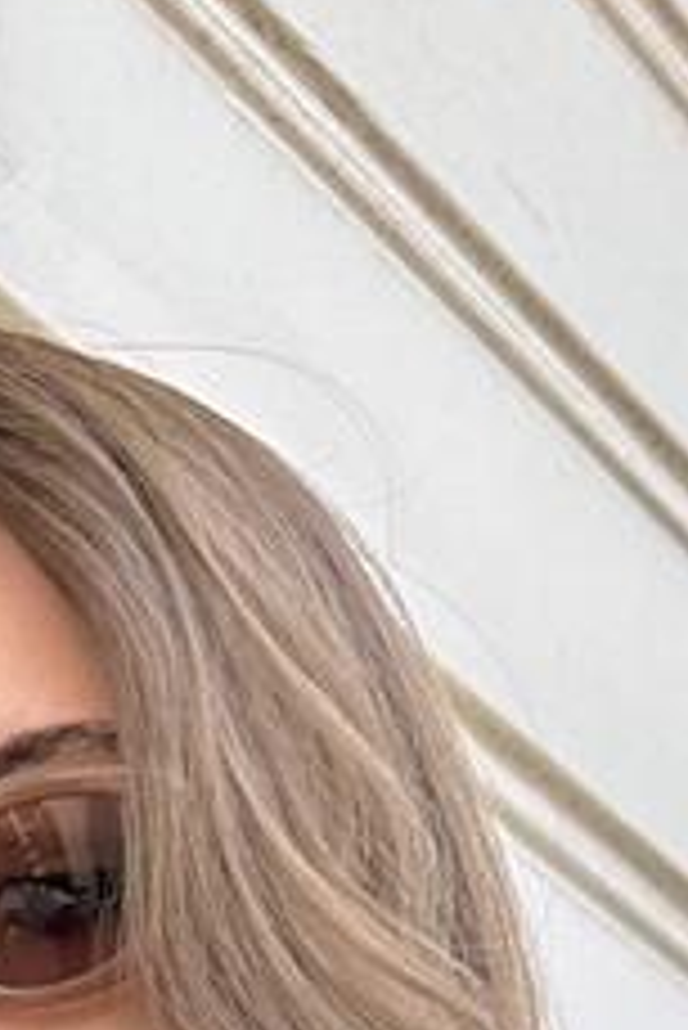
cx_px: -72
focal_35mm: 141
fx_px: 4036
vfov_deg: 11.0
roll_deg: -1.8
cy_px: 2852
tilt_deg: -5.2
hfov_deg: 9.6
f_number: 1.78
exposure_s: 1/538
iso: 80
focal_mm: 6.86
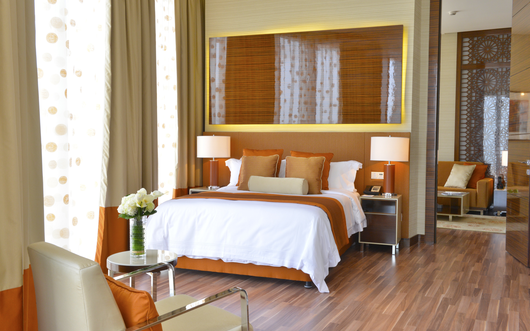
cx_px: 265
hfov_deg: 54.0
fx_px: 520
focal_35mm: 36
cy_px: 160
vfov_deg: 35.3
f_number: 13
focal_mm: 35
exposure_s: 1/8
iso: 800
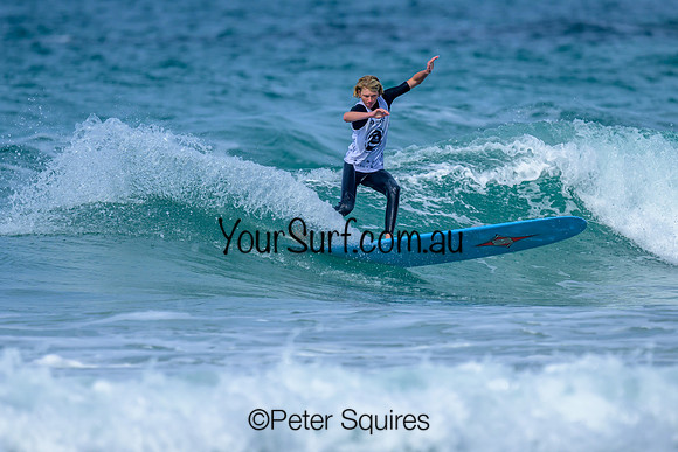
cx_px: 312
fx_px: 20720
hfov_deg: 1.9
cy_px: 251
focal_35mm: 1100
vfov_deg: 1.3
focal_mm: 800
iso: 200
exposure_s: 1/2000
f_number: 6.3
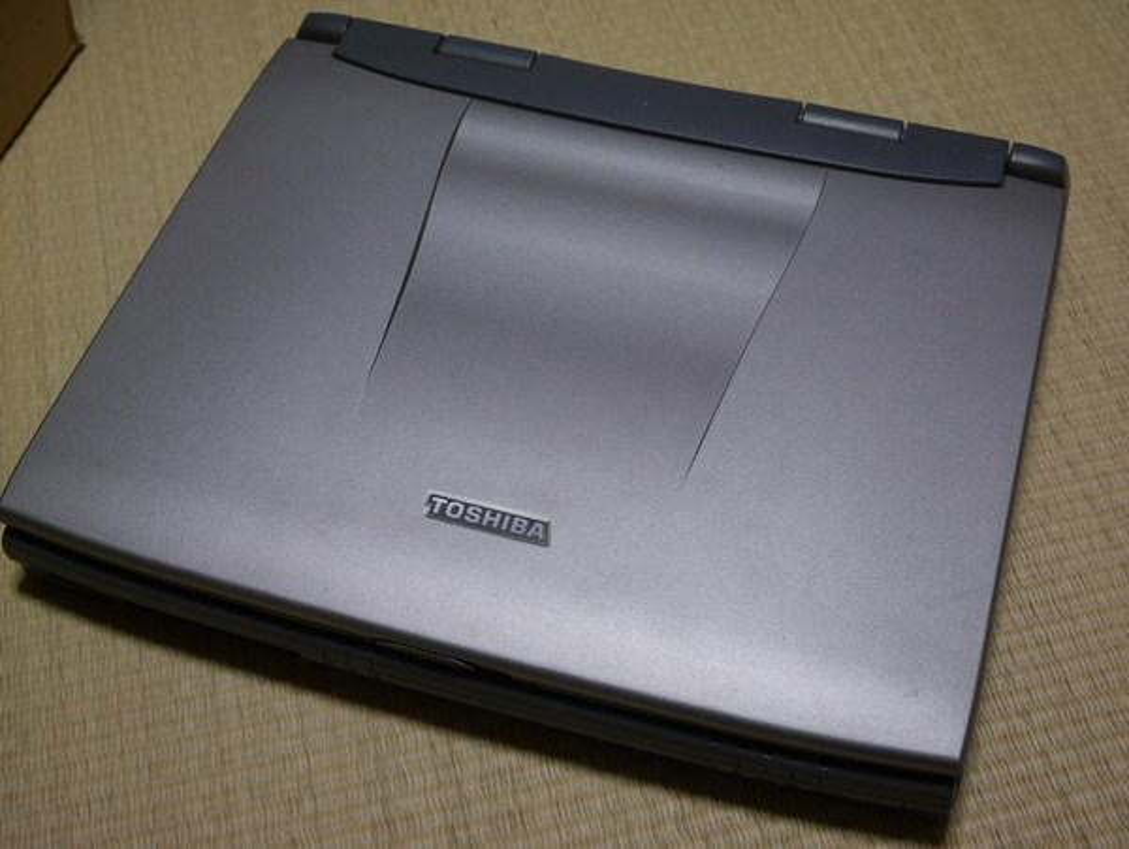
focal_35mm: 50
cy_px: 424
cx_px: 564
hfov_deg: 38.2
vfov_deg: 29.1
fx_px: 1632
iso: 800
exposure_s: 1/50
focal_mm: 25
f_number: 5.2
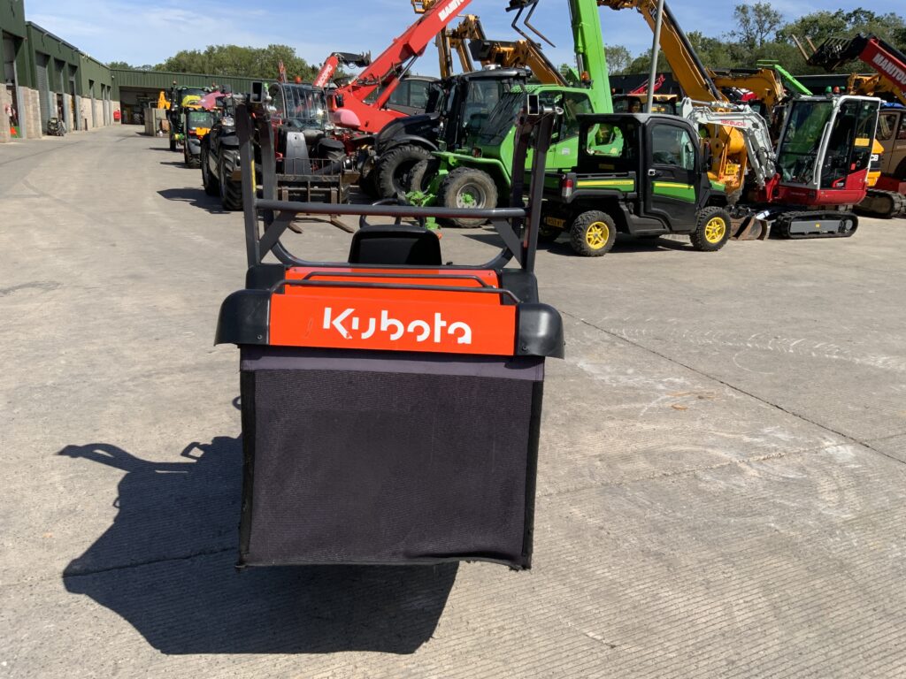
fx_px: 759
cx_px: 453
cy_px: 340
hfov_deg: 61.7
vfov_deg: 48.2
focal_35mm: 29
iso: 16
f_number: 1.8
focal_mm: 3
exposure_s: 1/1848
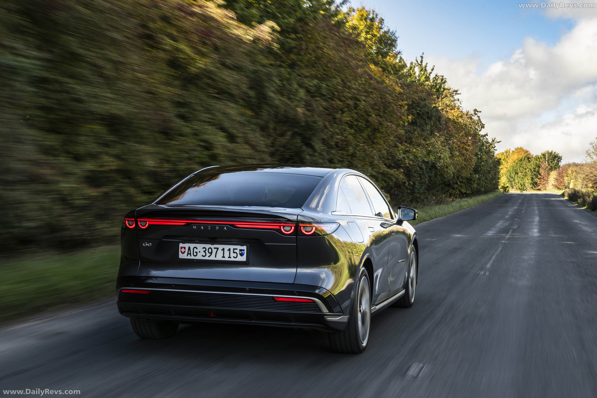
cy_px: 199
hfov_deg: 36.2
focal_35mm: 55
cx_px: 298
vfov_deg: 24.6
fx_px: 912
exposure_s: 1/25
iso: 100
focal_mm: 55
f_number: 16
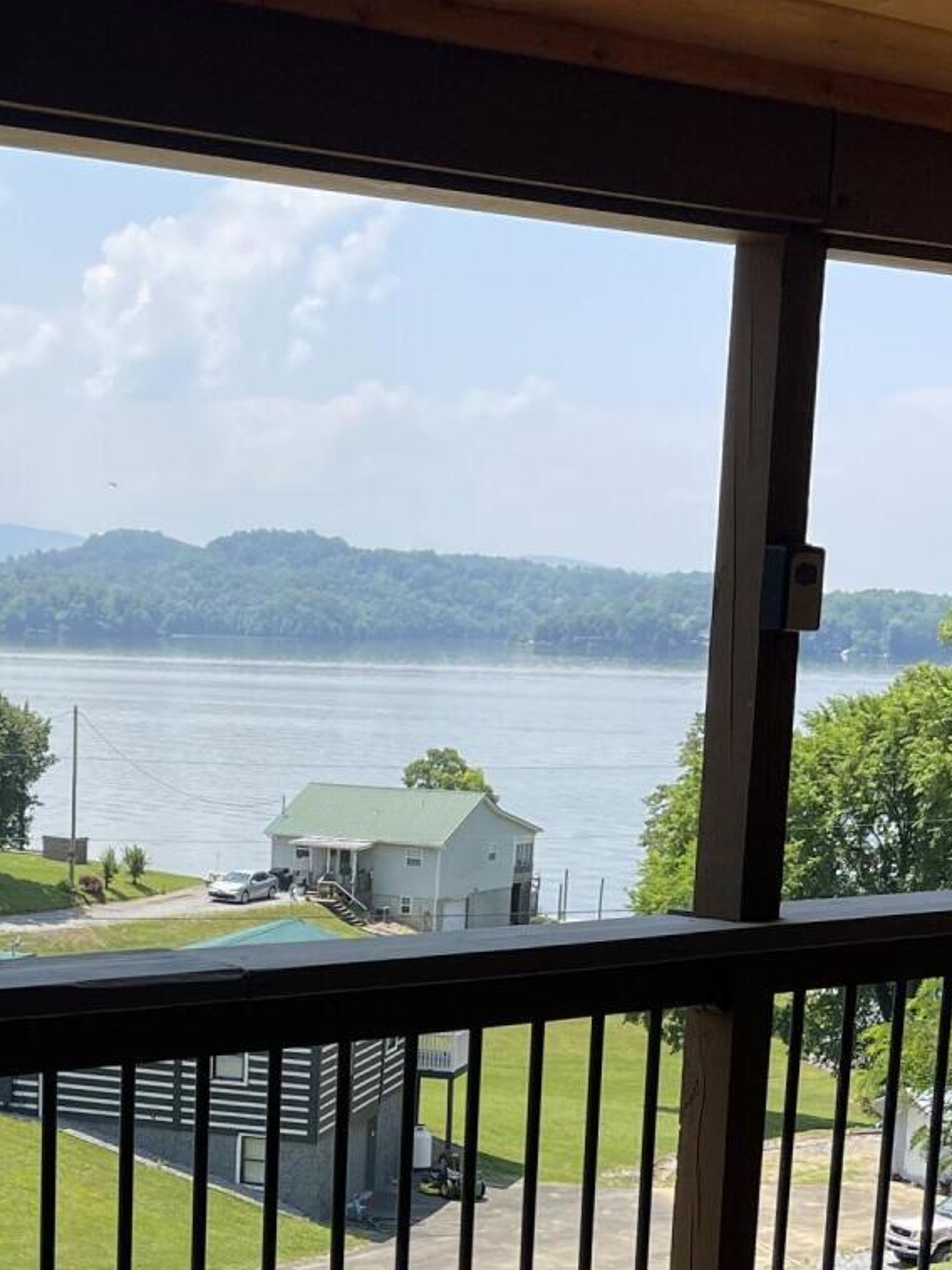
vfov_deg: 28.3
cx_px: 183
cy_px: 1149
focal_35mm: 66
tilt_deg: -12.1
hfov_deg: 21.9
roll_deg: -1.1
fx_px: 2422
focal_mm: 5.1
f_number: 1.6
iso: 32
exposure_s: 1/2597
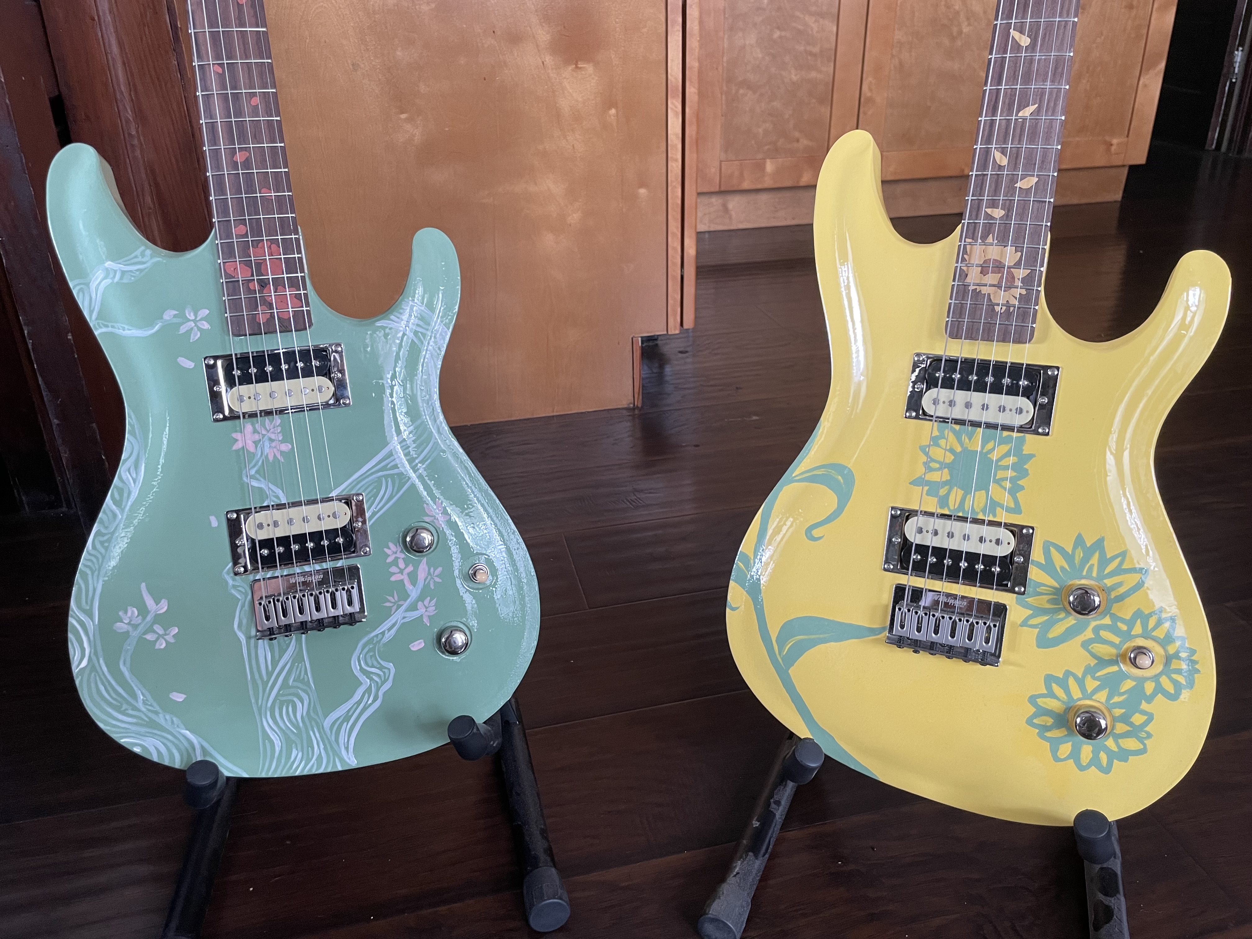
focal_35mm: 26
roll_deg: +0.6
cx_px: 626
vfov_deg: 53.1
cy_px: 470
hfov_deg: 67.3
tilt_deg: -26.1
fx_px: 940
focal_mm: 4.2
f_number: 1.6
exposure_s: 1/60
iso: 160
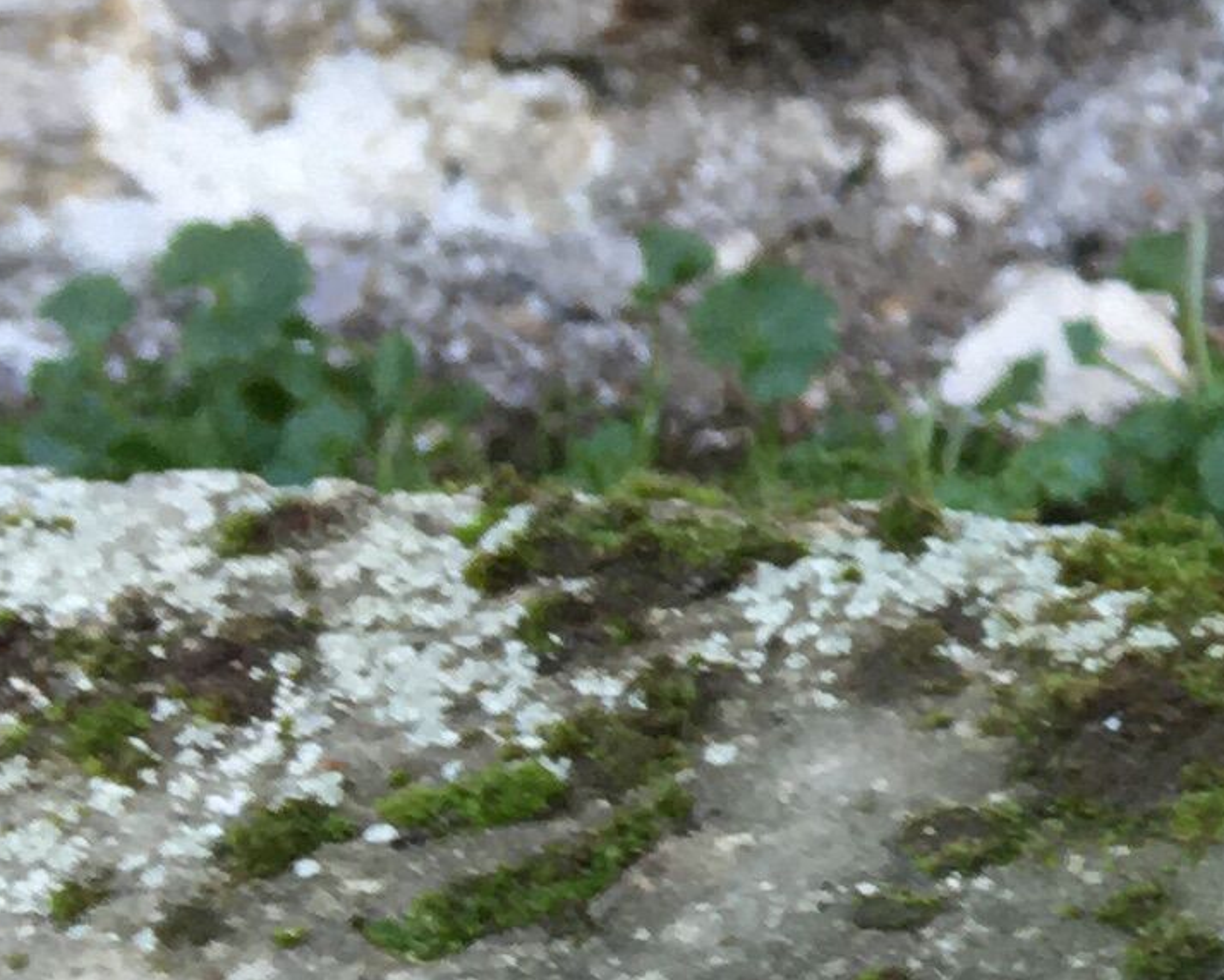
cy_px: -117
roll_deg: -0.9
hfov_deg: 10.9
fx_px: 5798
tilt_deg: -28.1
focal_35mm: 160
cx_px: 2541
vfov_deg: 9.6
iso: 40
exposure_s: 1/100
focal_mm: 4.15
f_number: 2.2
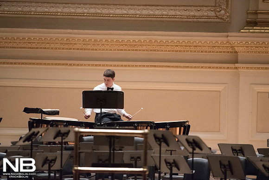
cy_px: 90
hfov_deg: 6.9
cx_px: 134
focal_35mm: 300
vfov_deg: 4.6
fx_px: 2242
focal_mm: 300
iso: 12800
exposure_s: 1/1000
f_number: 2.8
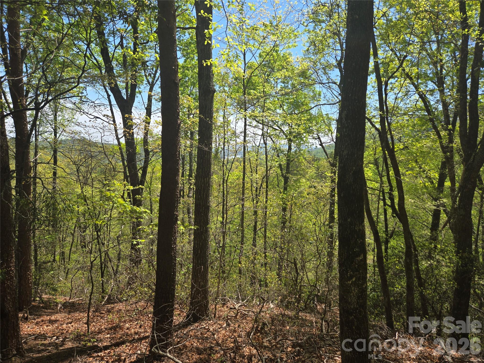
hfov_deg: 73.9
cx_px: 242
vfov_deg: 58.9
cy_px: 182
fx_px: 322
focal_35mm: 23
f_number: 1.8
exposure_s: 1/1163
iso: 25
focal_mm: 5.4
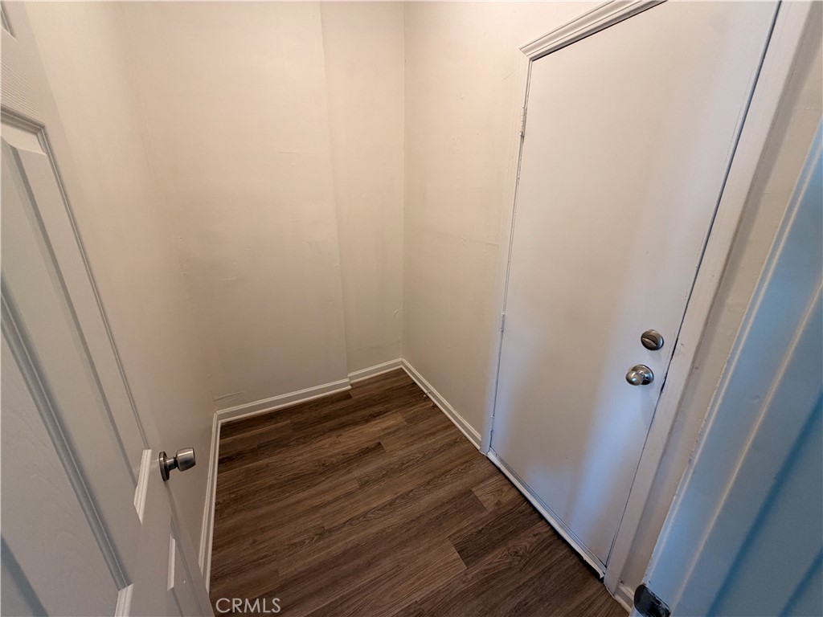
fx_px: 333
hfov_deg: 102.1
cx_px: 412
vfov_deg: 85.7
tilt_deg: -19.1
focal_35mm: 14
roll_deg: -0.3
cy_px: 308
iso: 200
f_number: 2.2
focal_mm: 2.22
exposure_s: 1/60
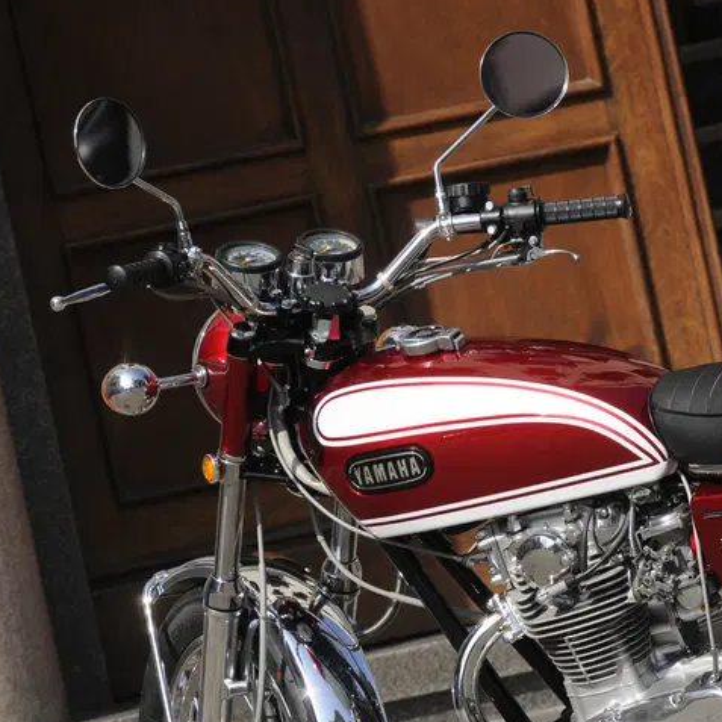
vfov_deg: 3.0
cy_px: 518
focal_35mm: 577
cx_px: 895
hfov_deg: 3.0
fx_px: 13616
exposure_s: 1/1600
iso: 500
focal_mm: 180
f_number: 5.6
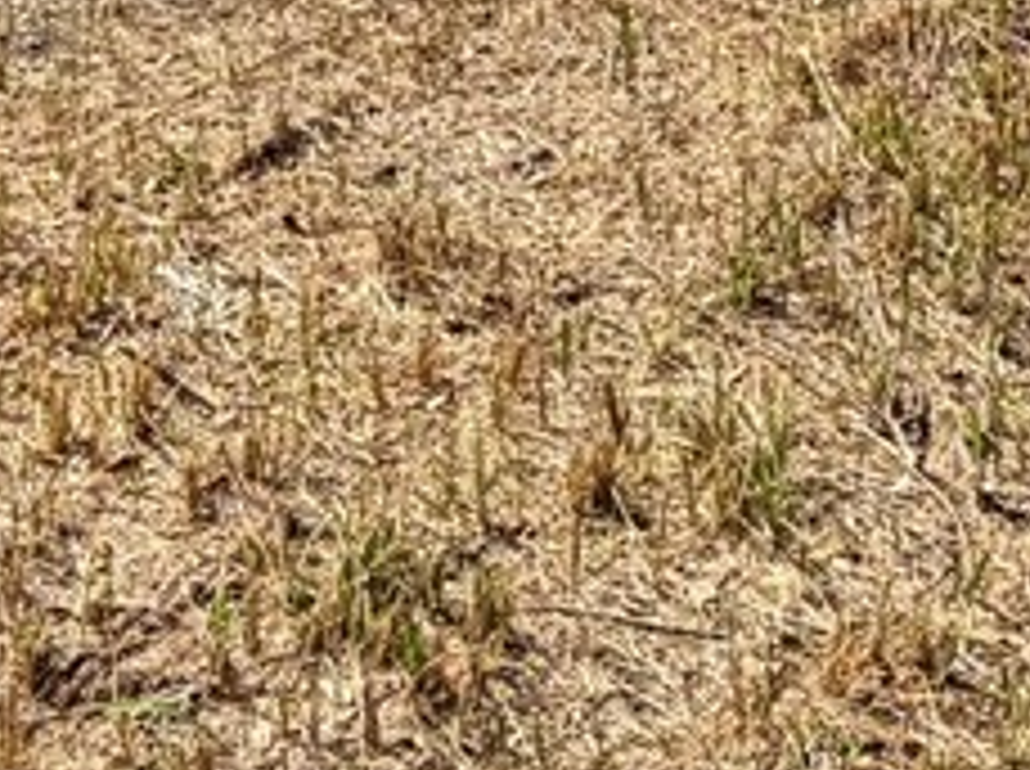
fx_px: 2911
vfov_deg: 14.2
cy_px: -347
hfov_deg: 20.1
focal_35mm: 98
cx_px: 481
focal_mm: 2.22
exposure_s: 1/809
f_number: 2.2
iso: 20
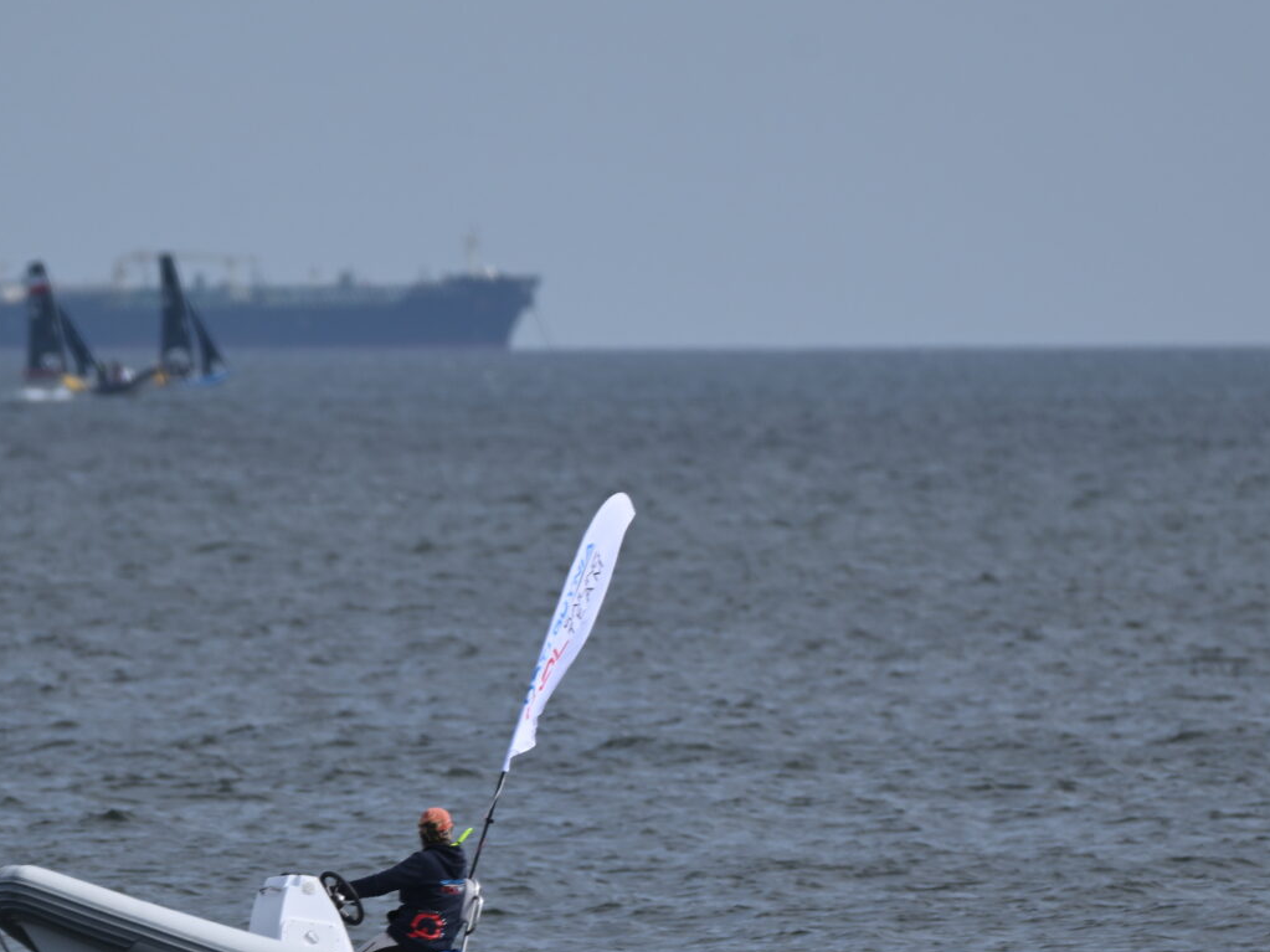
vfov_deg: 1.0
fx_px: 52972
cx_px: 587
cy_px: 954
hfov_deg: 1.4
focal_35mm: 1444
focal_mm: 600
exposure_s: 1/640
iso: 110
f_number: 6.3
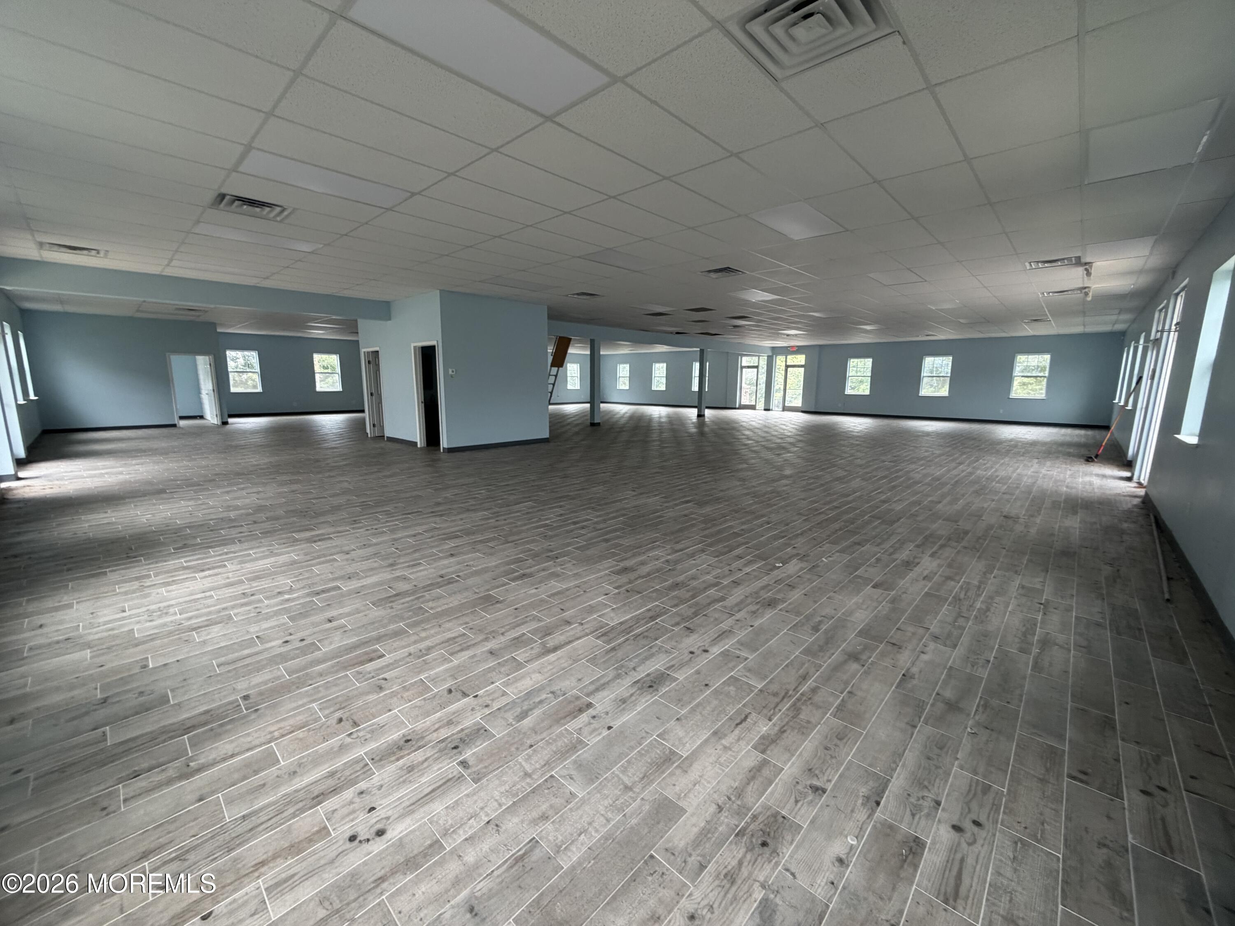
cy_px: 463
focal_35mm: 14
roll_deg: -0.5
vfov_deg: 85.7
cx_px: 618
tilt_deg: -8.7
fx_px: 499
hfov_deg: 102.1
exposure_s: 1/121
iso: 250
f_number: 2.2
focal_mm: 2.22
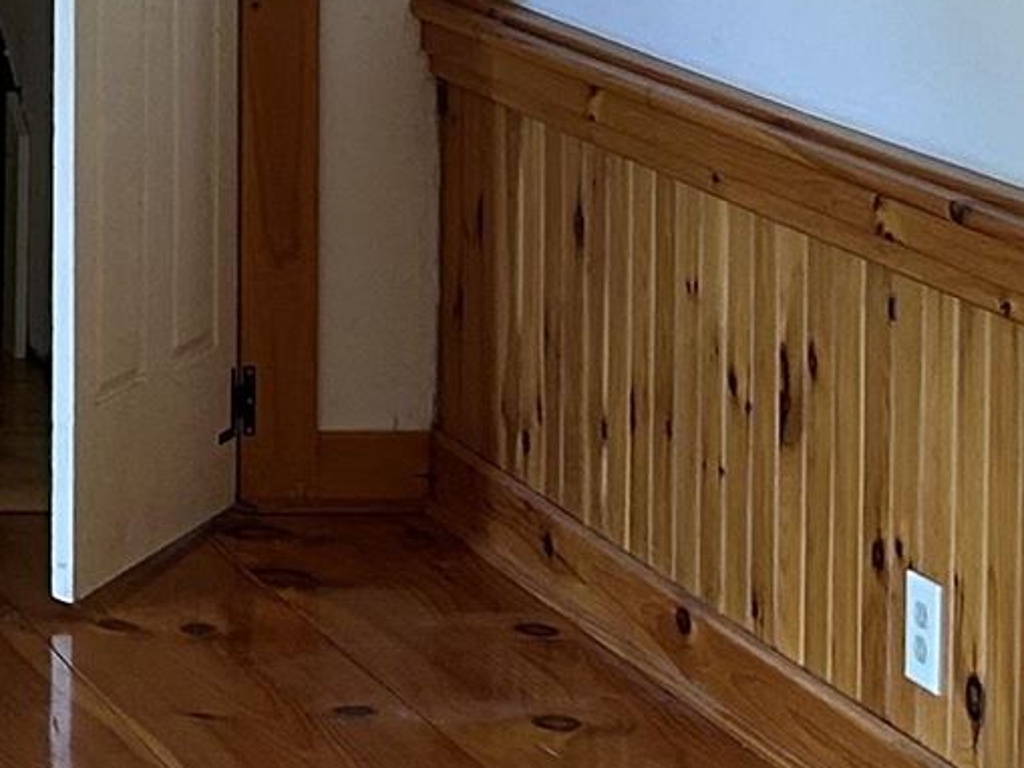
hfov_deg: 11.7
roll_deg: -0.2
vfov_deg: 9.3
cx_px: -756
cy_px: -314
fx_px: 4645
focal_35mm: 157
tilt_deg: -3.6
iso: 125
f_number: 1.5
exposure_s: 1/120
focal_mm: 5.7
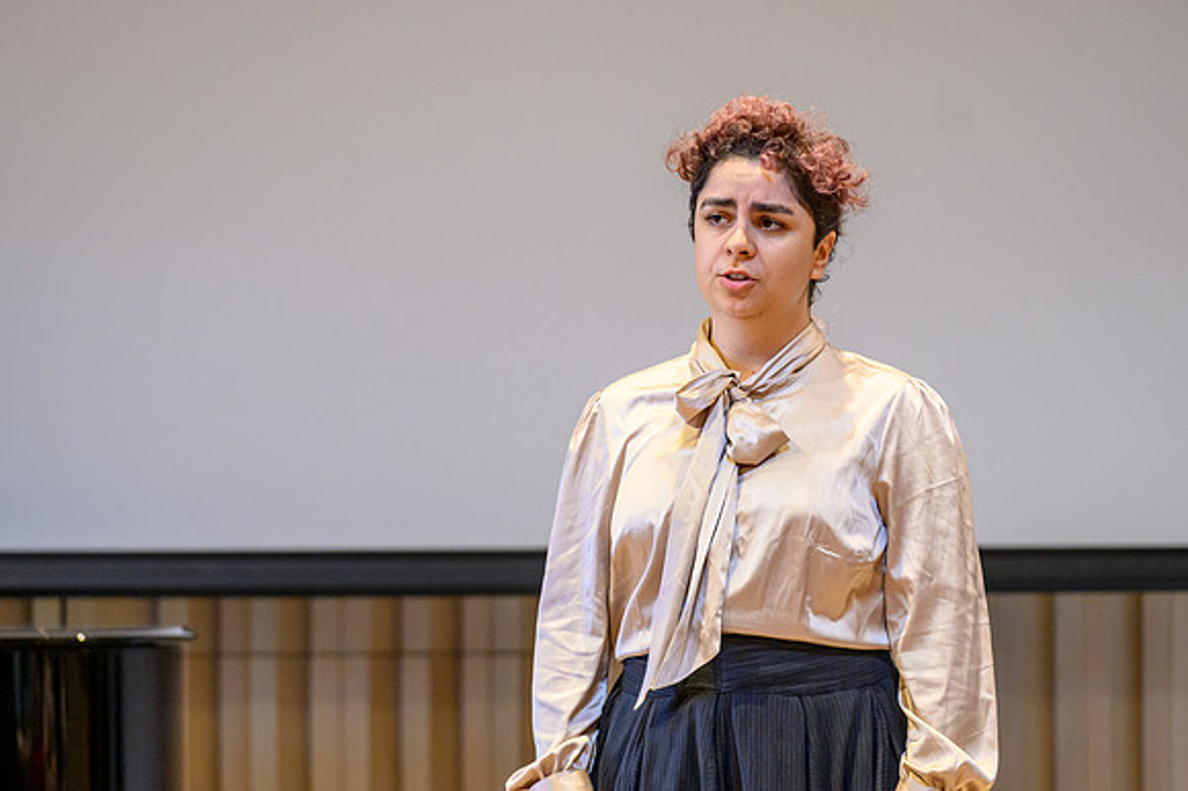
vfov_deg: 6.0
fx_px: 7539
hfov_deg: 9.0
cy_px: 396
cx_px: 594
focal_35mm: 229
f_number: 2.8
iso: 1800
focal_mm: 150
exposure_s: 1/320
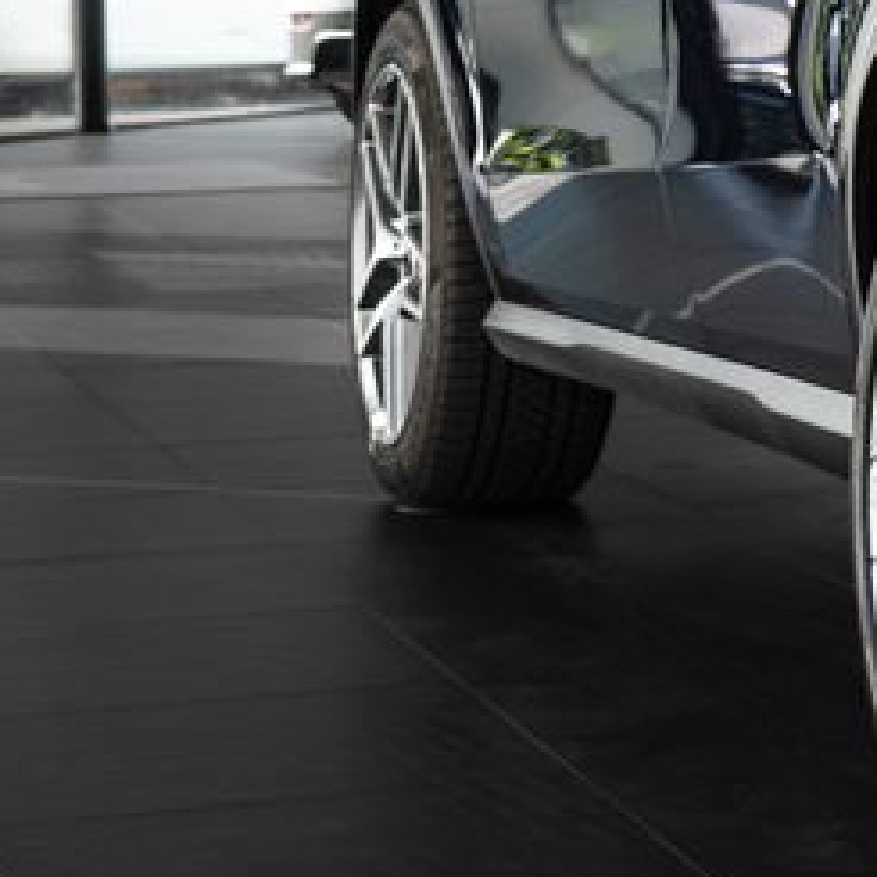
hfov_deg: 10.3
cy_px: 27
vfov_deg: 11.2
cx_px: 1792
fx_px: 4443
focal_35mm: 155
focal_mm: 42
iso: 125
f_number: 4.9
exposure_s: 1/60
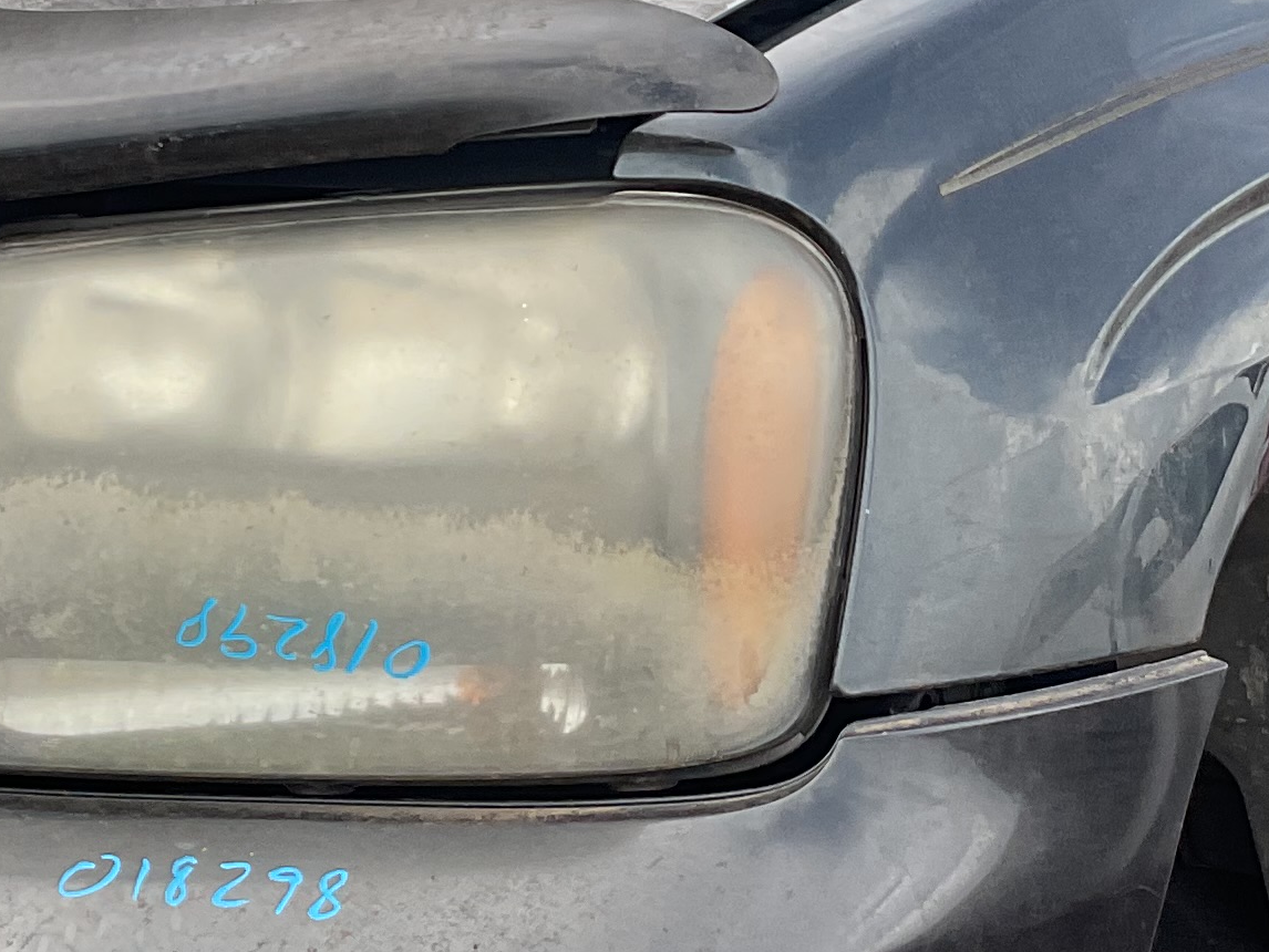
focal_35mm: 102
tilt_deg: -8.9
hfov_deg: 19.2
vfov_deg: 14.5
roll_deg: -3.5
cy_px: 315
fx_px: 3740
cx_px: 909
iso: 16
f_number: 1.8
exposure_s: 1/606
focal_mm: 3
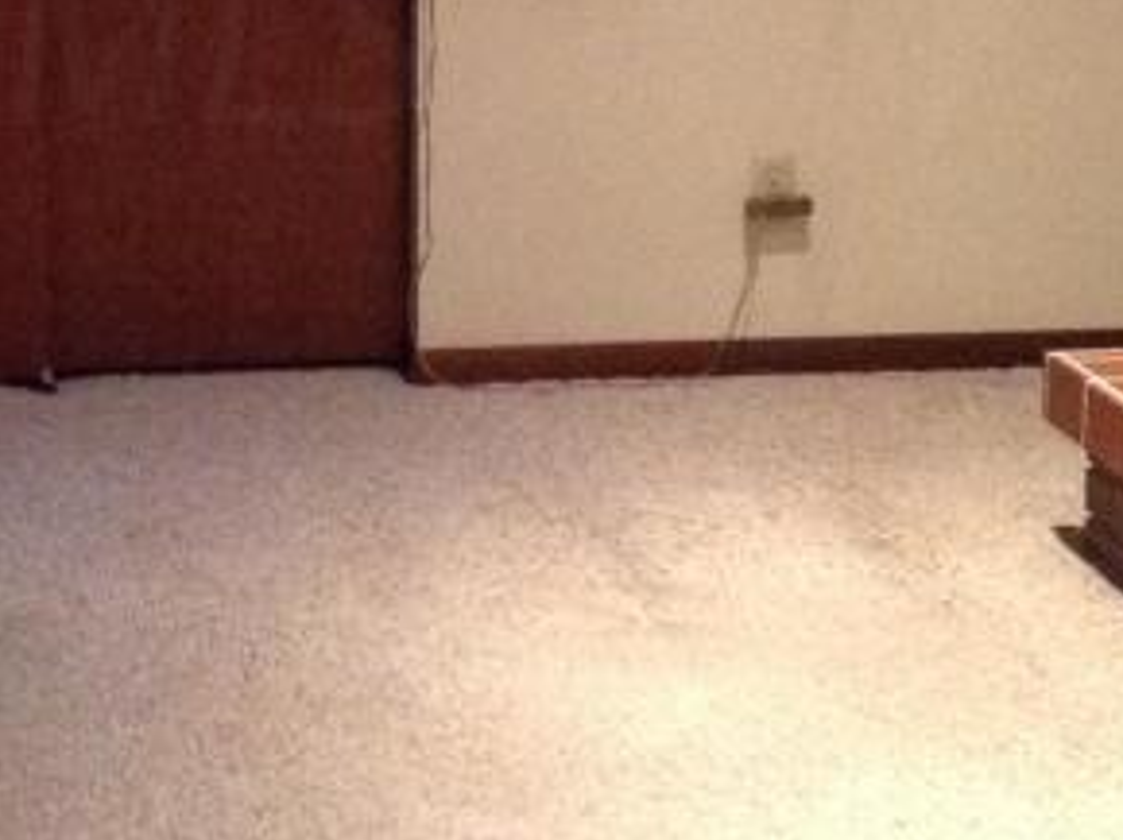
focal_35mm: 124
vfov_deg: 11.8
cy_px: 43
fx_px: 4019
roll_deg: +0.2
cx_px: 35
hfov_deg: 15.6
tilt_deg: -10.5
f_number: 2.4
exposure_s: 1/15
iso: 320
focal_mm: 4.28
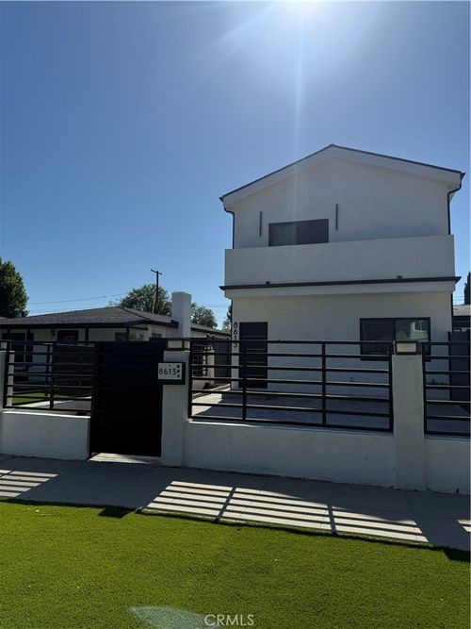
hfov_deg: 56.8
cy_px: 314
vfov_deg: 71.6
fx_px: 436
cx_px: 236
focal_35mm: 24
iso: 100
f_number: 1.78
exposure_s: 1/10309
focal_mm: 6.76
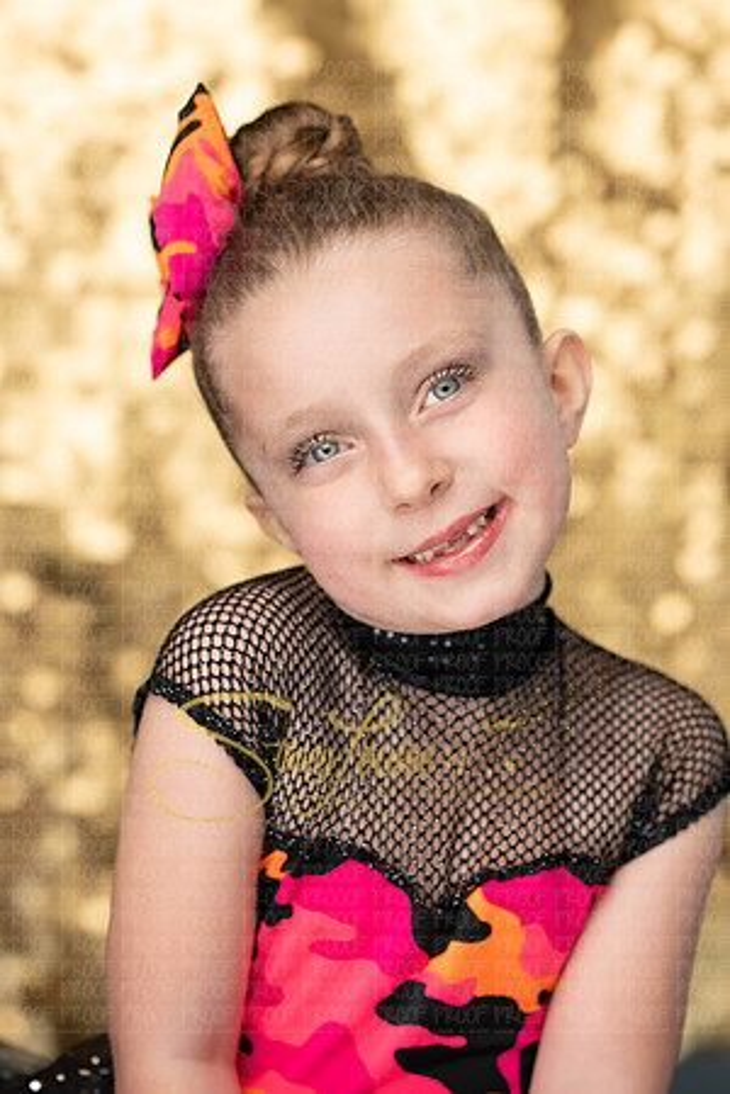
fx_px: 2585
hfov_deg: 16.1
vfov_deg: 23.9
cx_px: 365
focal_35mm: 85
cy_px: 547
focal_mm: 85
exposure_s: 1/1000
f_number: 2.8
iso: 1250
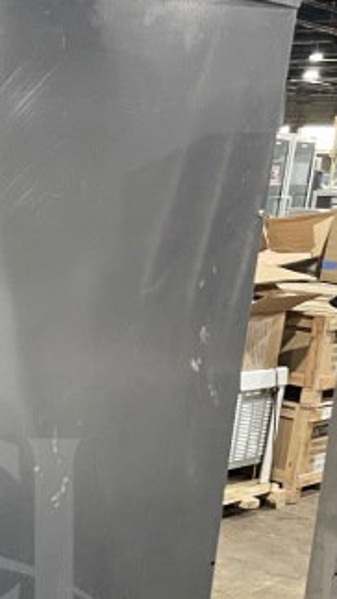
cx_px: -87
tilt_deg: -18.3
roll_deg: -1.1
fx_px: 1129
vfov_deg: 28.1
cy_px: 585
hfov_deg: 16.2
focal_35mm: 71
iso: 400
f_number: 1.6
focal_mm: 4.2
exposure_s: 1/60
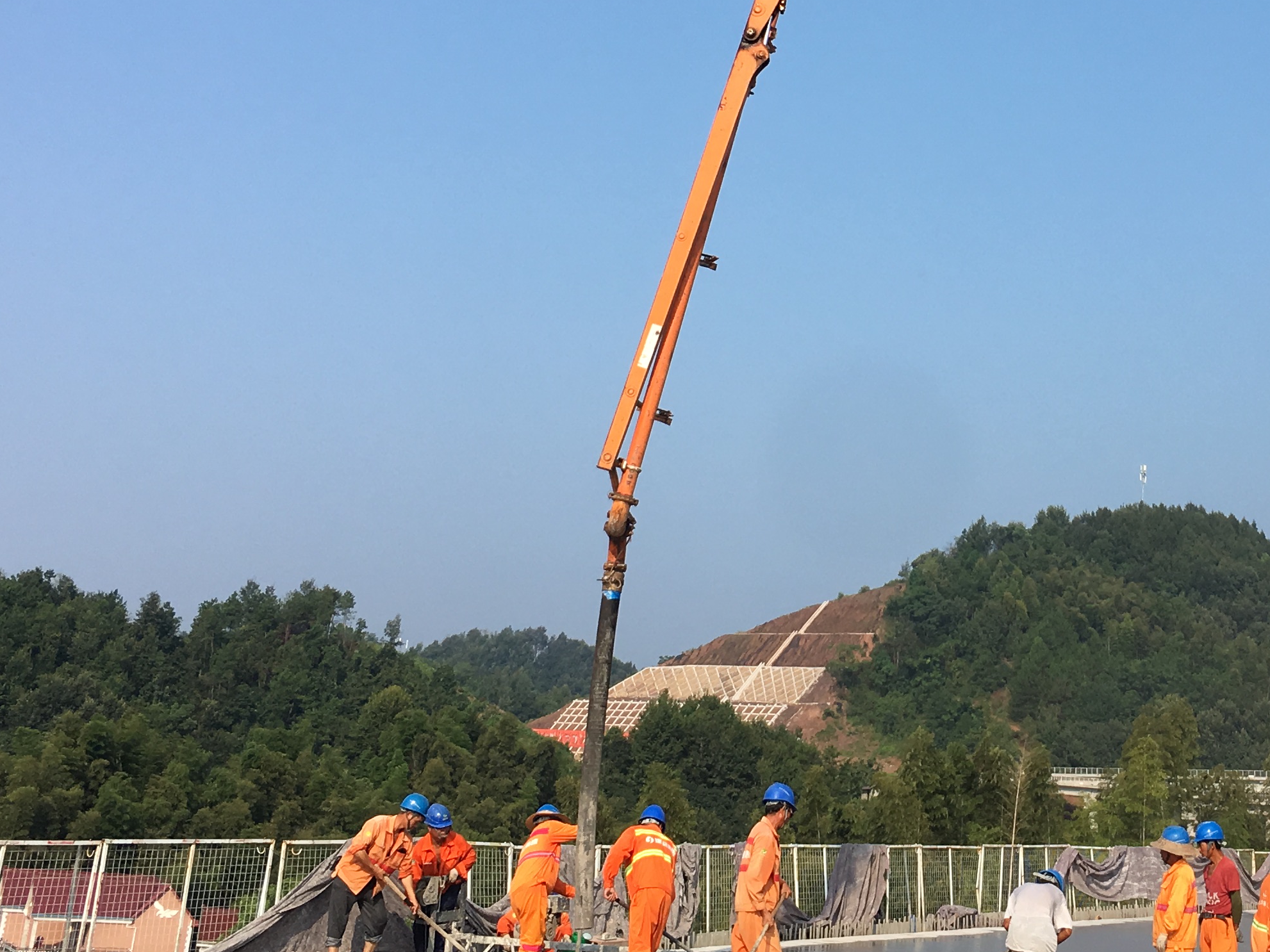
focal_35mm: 59
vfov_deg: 24.4
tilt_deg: +18.4
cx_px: 970
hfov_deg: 32.0
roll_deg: -4.7
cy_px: 170
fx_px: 2164
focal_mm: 4.15
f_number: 2.2
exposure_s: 1/1451
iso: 25
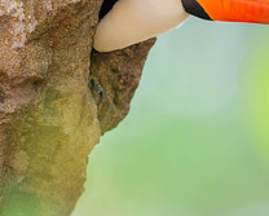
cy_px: 3
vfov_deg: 0.7
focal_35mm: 2130
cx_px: 329
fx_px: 16982
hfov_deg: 0.9
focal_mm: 400
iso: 90
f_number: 2.8
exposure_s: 1/500
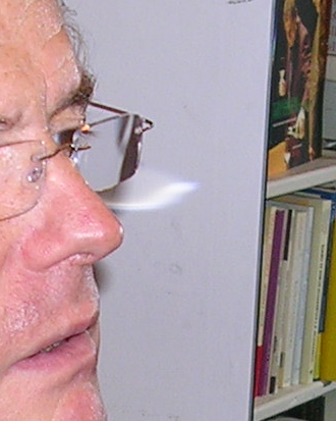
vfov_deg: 10.3
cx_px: 255
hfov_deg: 8.4
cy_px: 496
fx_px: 2289
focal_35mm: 184
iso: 50
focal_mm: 5.8
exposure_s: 1/60.1
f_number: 2.8
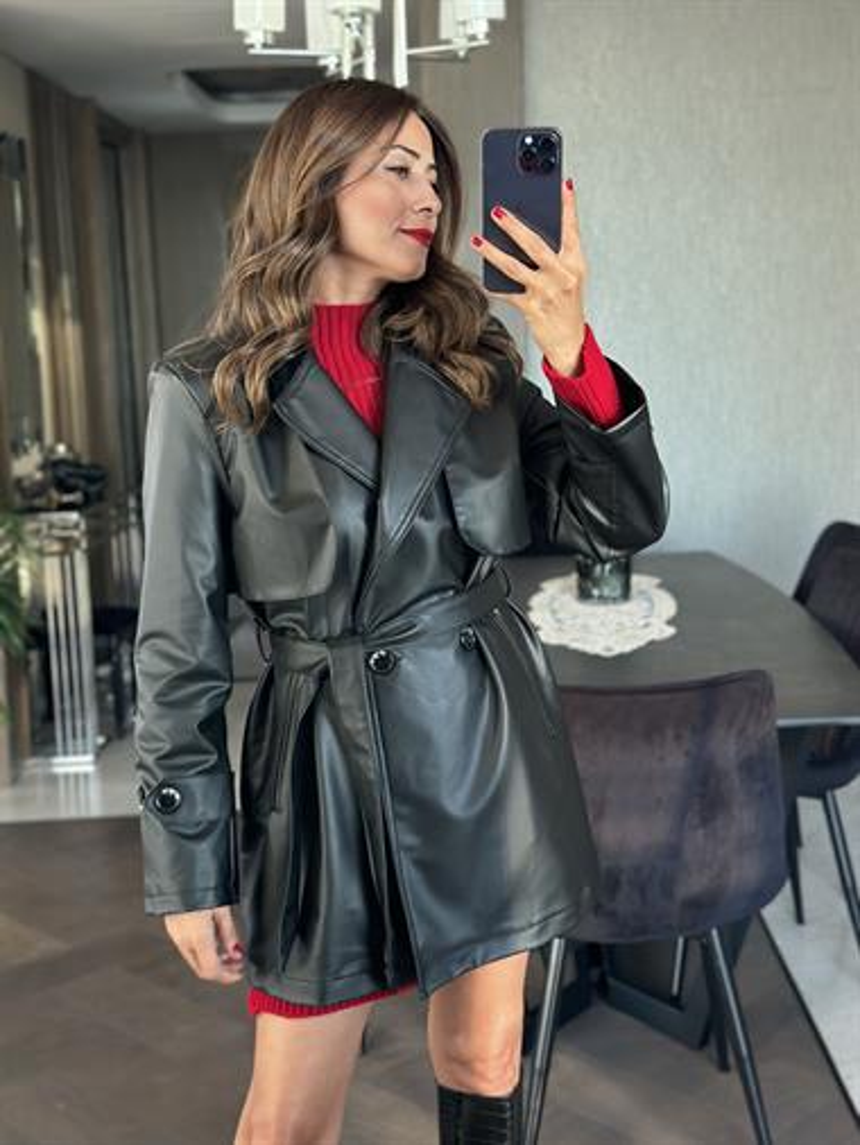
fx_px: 1589
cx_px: 430
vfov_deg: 39.6
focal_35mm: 48
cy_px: 572
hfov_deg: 30.3
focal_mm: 6.86
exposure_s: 1/60
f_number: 1.78
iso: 200
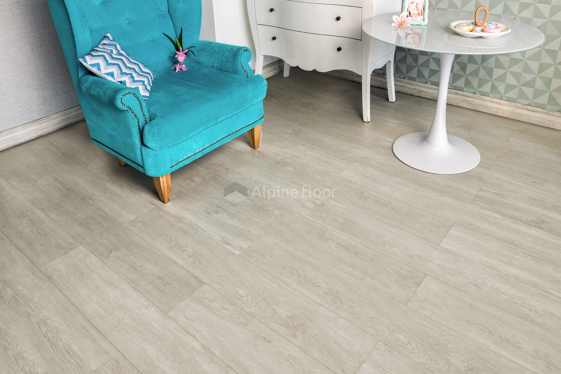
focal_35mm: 36
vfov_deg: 36.9
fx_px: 561
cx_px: 280
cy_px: 187
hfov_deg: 53.1
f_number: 14
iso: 100
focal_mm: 36
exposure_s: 10
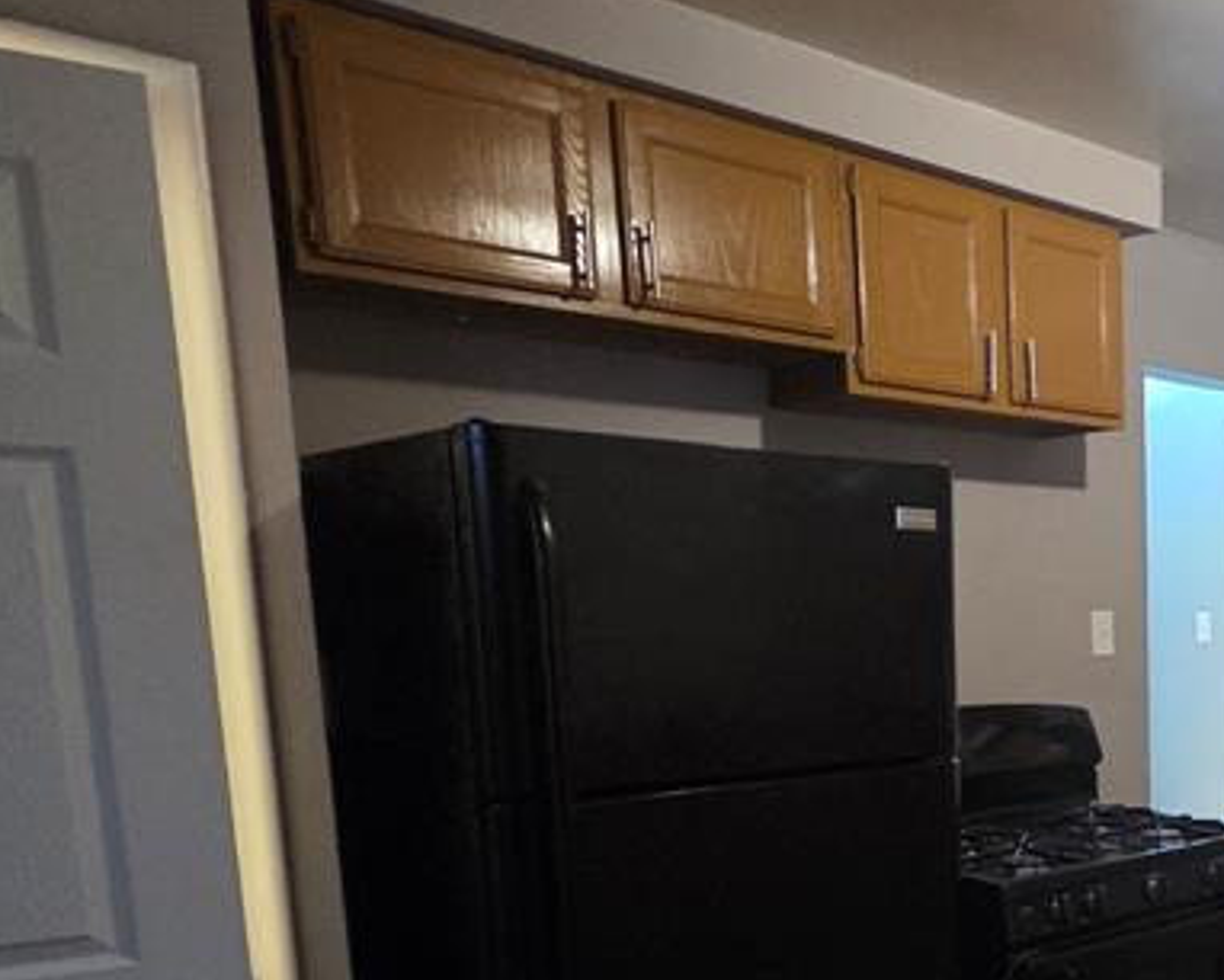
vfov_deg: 41.3
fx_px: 1232
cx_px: 1218
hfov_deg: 45.0
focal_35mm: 34
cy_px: 804
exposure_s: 1/30
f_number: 2.2
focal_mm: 2.2
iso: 1250
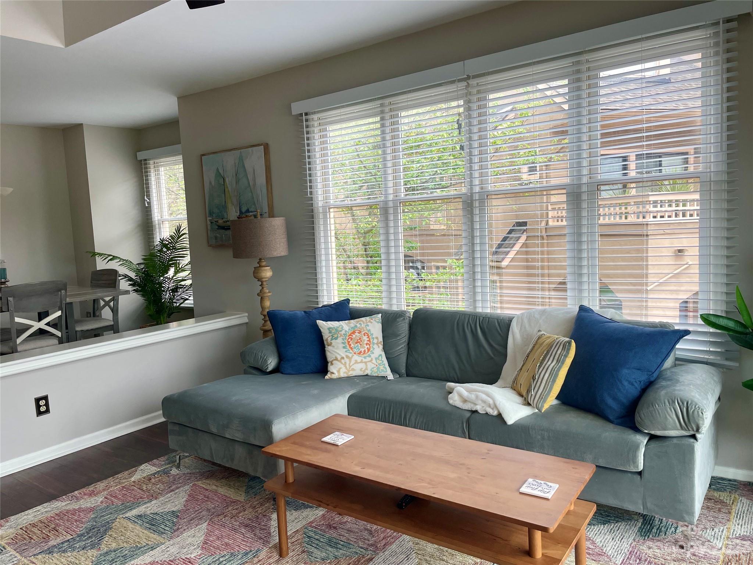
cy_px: 282
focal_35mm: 26
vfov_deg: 53.1
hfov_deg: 67.3
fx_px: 566
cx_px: 376
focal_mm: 4.2
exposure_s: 1/294
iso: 32
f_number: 1.6
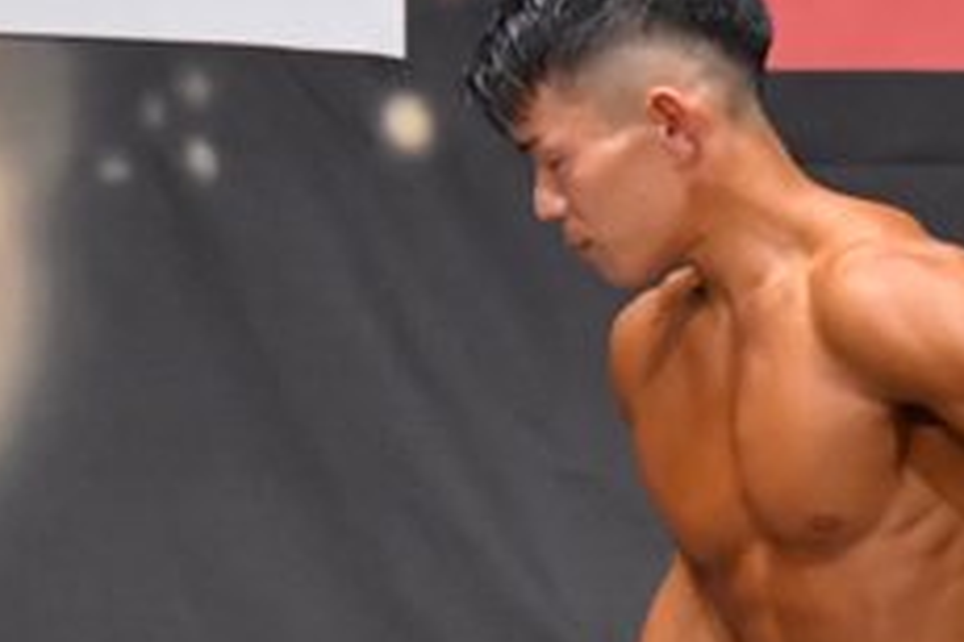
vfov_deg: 1.6
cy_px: 830
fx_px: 22893
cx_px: 728
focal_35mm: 855
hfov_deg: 2.4
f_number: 5.6
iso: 8000
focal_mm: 170
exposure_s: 1/400
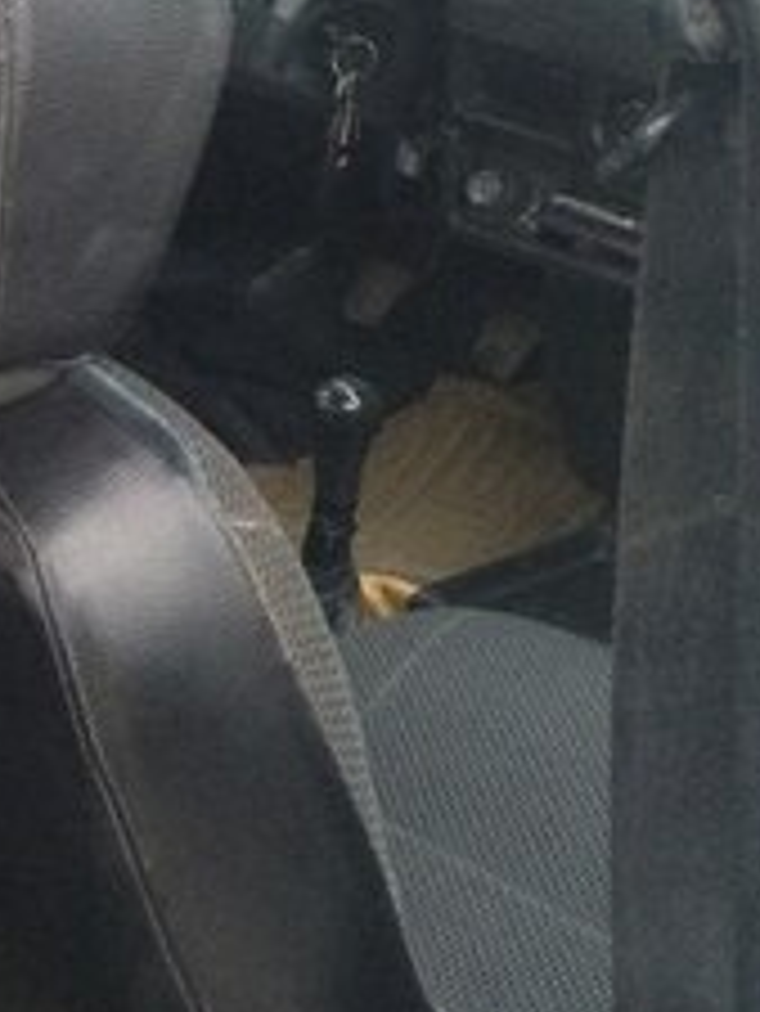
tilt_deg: -27.5
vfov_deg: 23.0
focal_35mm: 85
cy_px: 528
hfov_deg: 15.1
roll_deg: -0.1
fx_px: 2486
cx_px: -603
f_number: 2.2
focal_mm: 4.15
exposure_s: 1/33
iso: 160
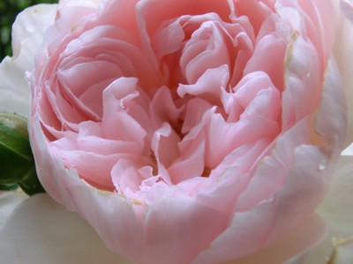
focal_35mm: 42
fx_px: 428
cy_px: 132
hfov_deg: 44.8
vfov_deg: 34.3
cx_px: 176
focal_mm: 7.38
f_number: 4
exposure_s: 1/160
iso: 80
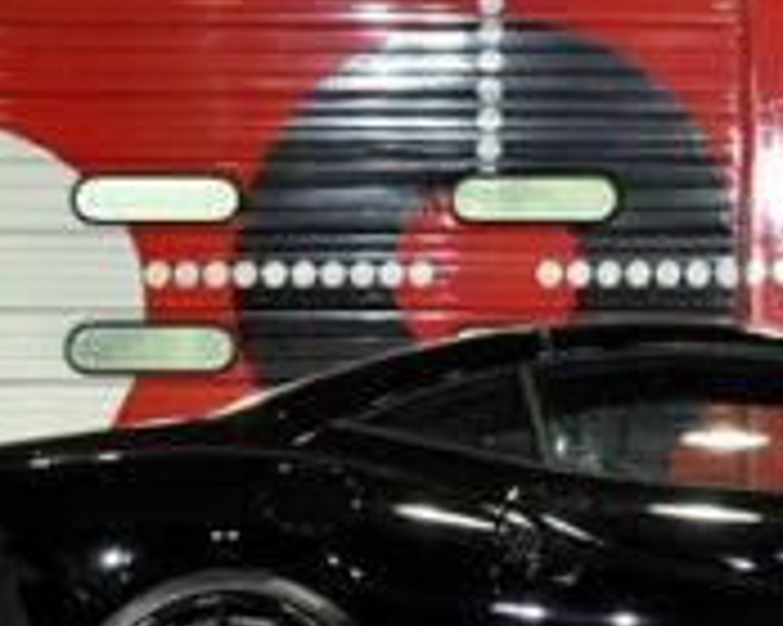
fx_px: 3289
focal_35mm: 142
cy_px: 173
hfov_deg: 13.3
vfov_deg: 10.8
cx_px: 842
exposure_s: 1/30
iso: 1400
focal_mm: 30
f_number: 6.3
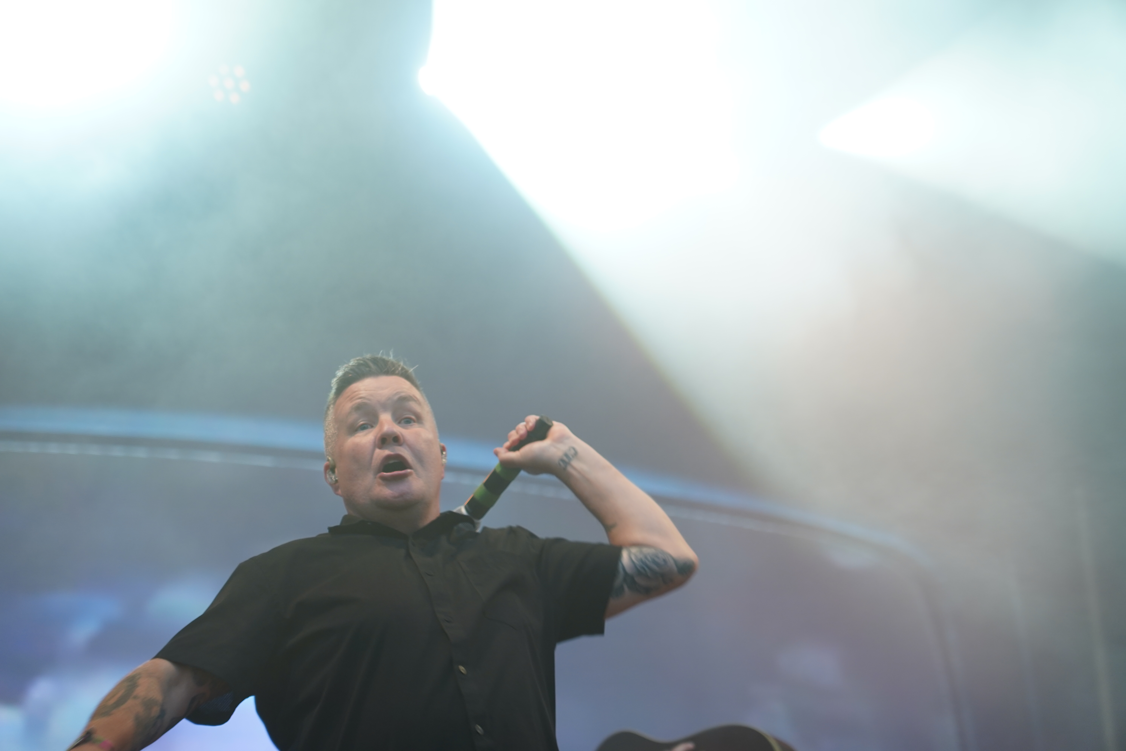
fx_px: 2784
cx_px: 563
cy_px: 376
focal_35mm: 89
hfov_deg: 22.9
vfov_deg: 15.4
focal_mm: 89
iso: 500
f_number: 4
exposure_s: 1/160
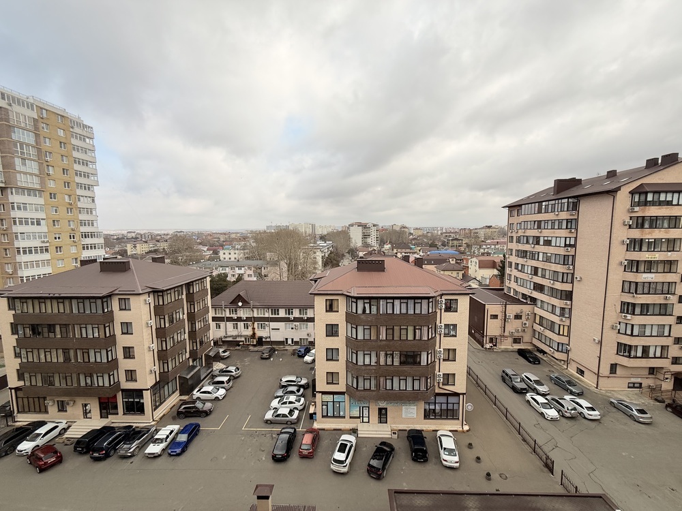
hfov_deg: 102.1
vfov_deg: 85.7
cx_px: 341
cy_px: 256
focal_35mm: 14
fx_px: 276
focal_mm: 2.22
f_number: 2.2
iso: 50
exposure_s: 1/1464
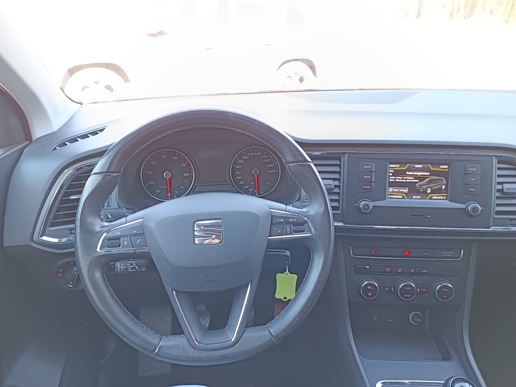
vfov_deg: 56.8
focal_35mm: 24
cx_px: 258
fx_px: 358
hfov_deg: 71.6
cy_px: 194
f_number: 1.7
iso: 657
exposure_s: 1/50
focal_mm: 5.31
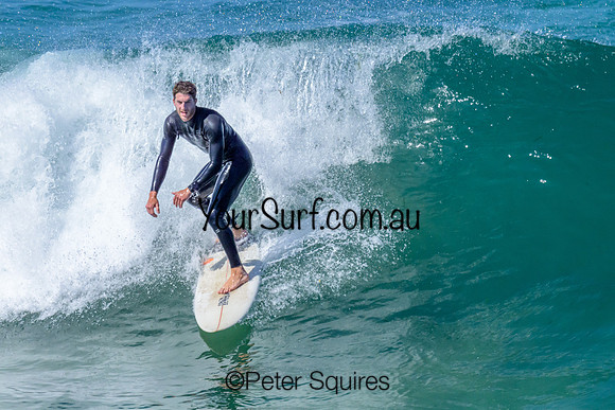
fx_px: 16569
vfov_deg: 1.4
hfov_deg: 2.1
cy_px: 217
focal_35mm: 970
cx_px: 373
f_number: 6.3
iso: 3200
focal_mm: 800
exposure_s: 1/2000
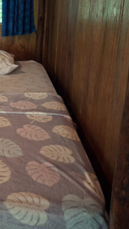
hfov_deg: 23.3
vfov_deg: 44.9
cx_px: -42
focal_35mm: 45
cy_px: 79
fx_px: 273
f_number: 1.8
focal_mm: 5.54
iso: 250
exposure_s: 1/30
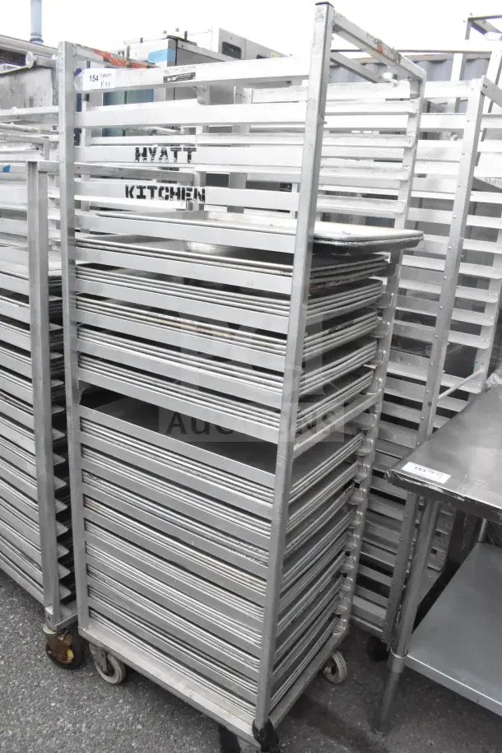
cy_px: 376
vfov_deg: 67.4
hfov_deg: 47.9
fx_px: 565
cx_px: 251
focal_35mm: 27
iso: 6400
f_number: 16
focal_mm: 18
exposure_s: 1/1000
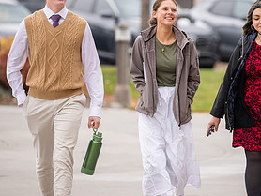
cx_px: 188
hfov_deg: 4.9
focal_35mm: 401
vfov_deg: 3.7
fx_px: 3026
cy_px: 84
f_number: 2.8
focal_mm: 200
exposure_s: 1/640
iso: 400
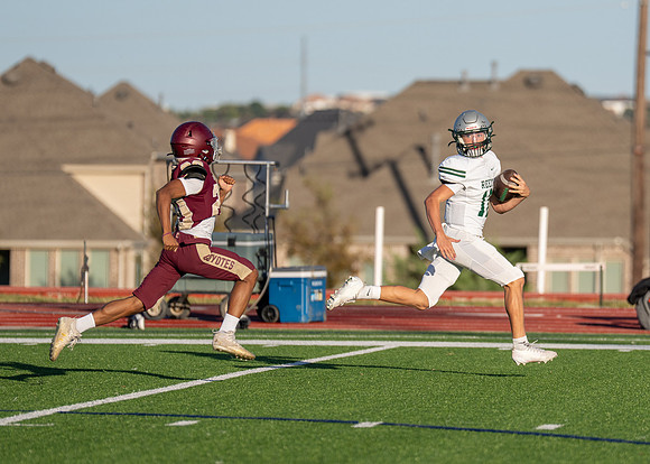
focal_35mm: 358
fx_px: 6601
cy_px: 239
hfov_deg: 5.6
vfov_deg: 4.0
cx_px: 459
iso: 160
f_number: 2.8
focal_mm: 200
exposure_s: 1/3200
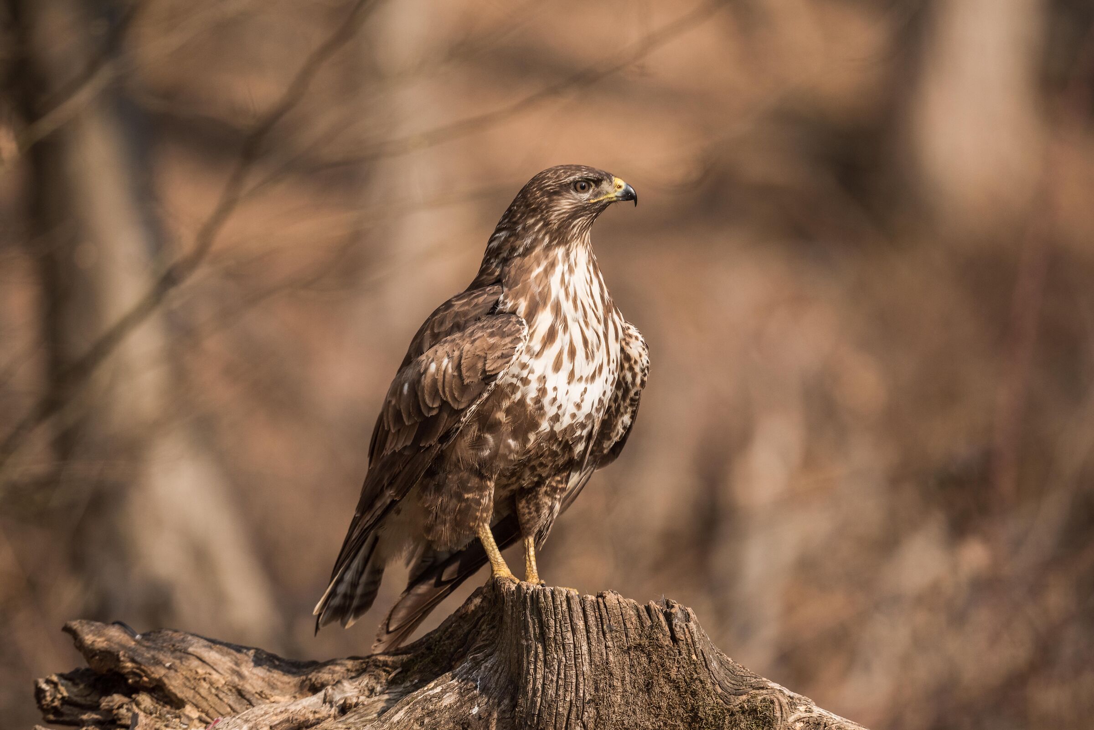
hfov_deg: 4.1
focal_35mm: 500
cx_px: 547
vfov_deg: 2.8
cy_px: 365
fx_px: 15199
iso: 500
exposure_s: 1/500
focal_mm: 500
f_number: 5.6
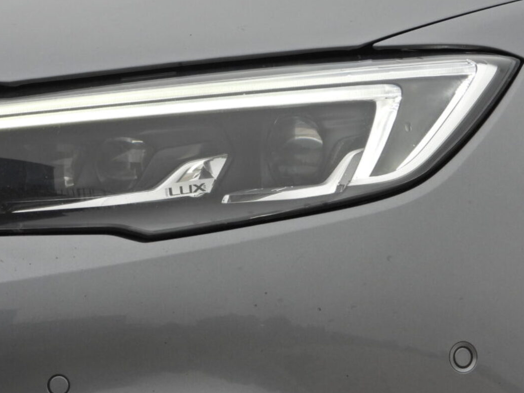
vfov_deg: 3.0
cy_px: 142
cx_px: 172
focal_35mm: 491
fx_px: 7433
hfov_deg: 4.0
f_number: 5
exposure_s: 1/250
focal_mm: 57.5
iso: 200
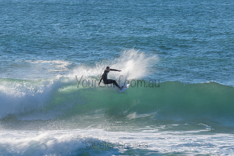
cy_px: 78
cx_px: 117
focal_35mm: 612
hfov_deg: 3.4
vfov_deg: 2.2
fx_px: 3981
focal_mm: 500
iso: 64
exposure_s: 1/30
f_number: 29
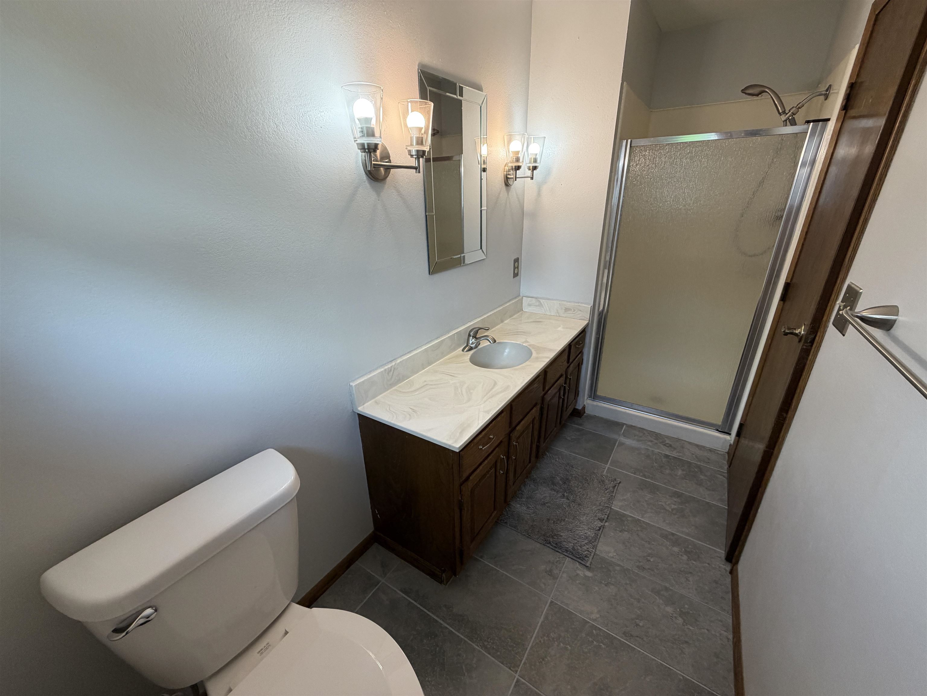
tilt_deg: -23.3
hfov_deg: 102.1
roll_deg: +1.4
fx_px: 375
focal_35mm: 14
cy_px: 348
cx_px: 464
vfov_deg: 85.7
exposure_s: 1/120
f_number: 2.2
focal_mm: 2.22
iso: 250
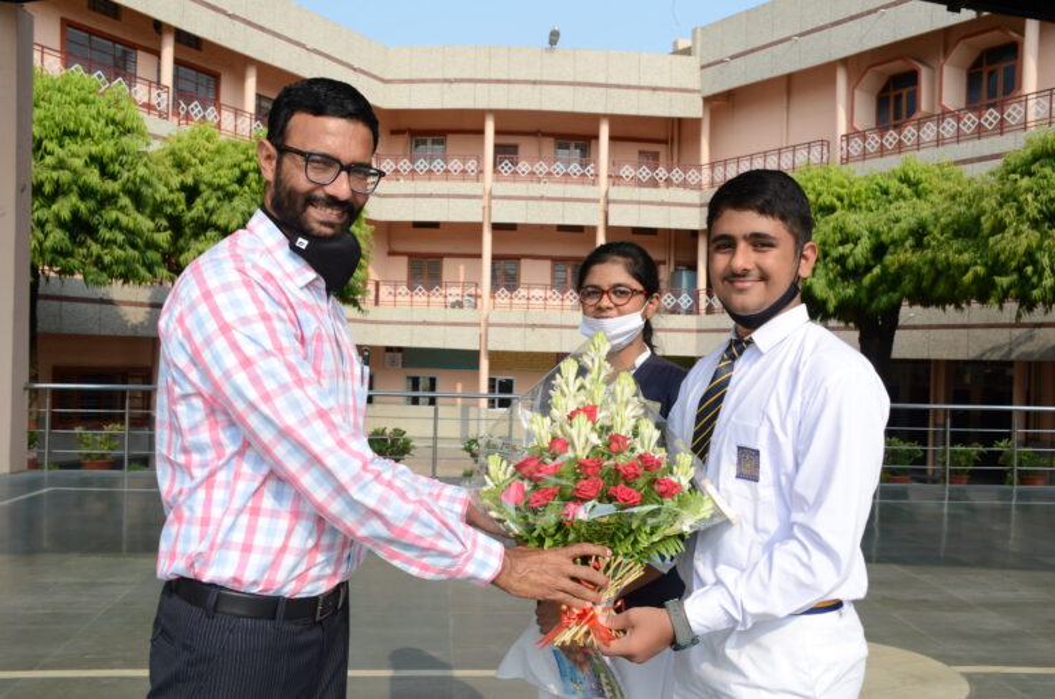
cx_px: 528
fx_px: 965
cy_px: 350
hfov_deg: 57.3
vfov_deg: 39.8
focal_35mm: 33
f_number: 9
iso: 100
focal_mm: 22
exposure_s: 1/125
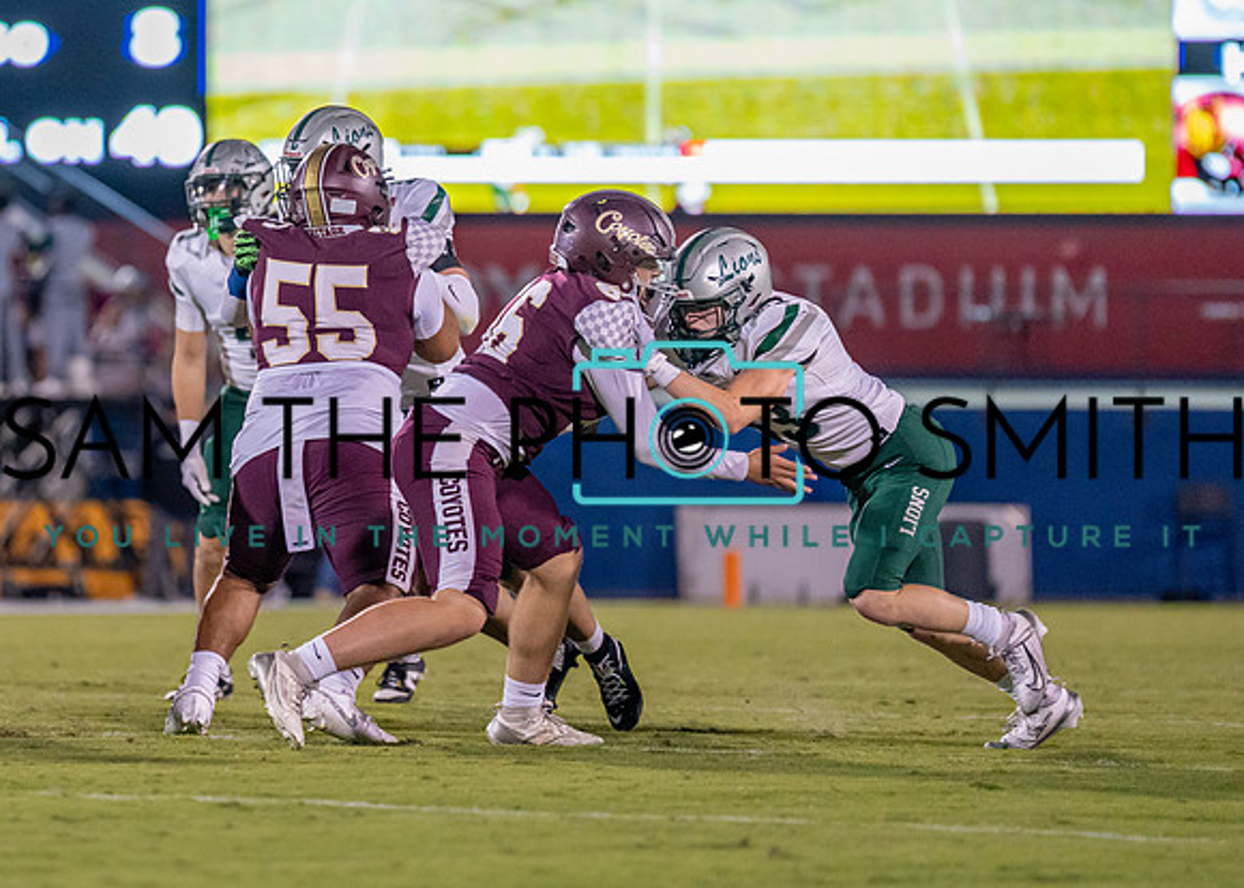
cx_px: 315
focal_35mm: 327
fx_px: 11566
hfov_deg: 6.2
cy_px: 335
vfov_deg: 4.4
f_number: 2.8
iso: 2000
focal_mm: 200
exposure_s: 1/1600
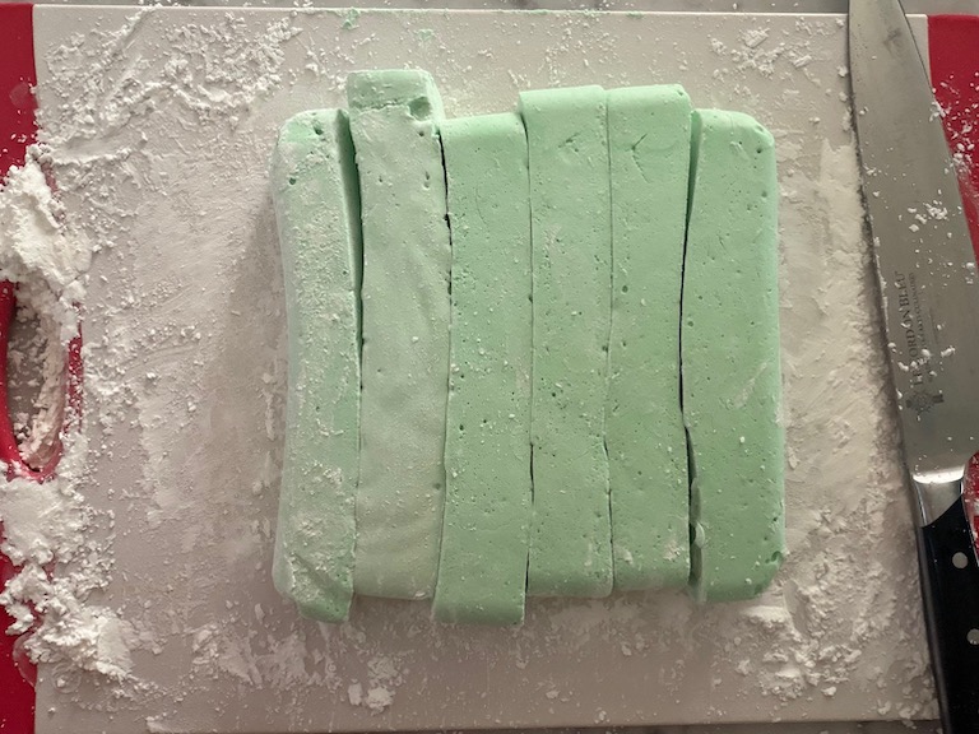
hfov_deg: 60.0
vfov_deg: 46.8
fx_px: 848
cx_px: 490
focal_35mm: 30
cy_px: 367
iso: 250
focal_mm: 2.71
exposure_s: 1/60
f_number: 1.9
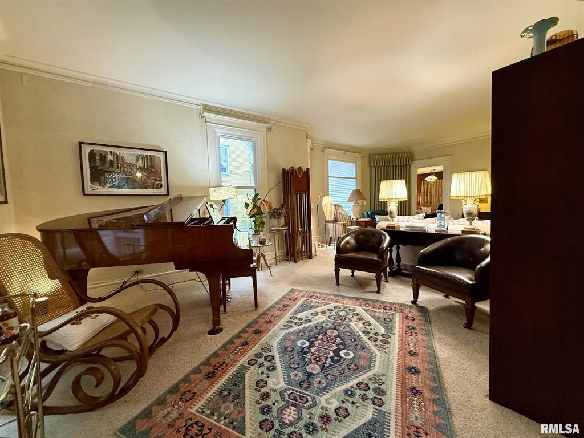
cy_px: 219
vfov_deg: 85.7
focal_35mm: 14
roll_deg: +3.7
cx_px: 292
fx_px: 236
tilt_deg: -3.3
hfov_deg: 102.1
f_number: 2.2
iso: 320
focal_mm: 2.22
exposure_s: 1/60
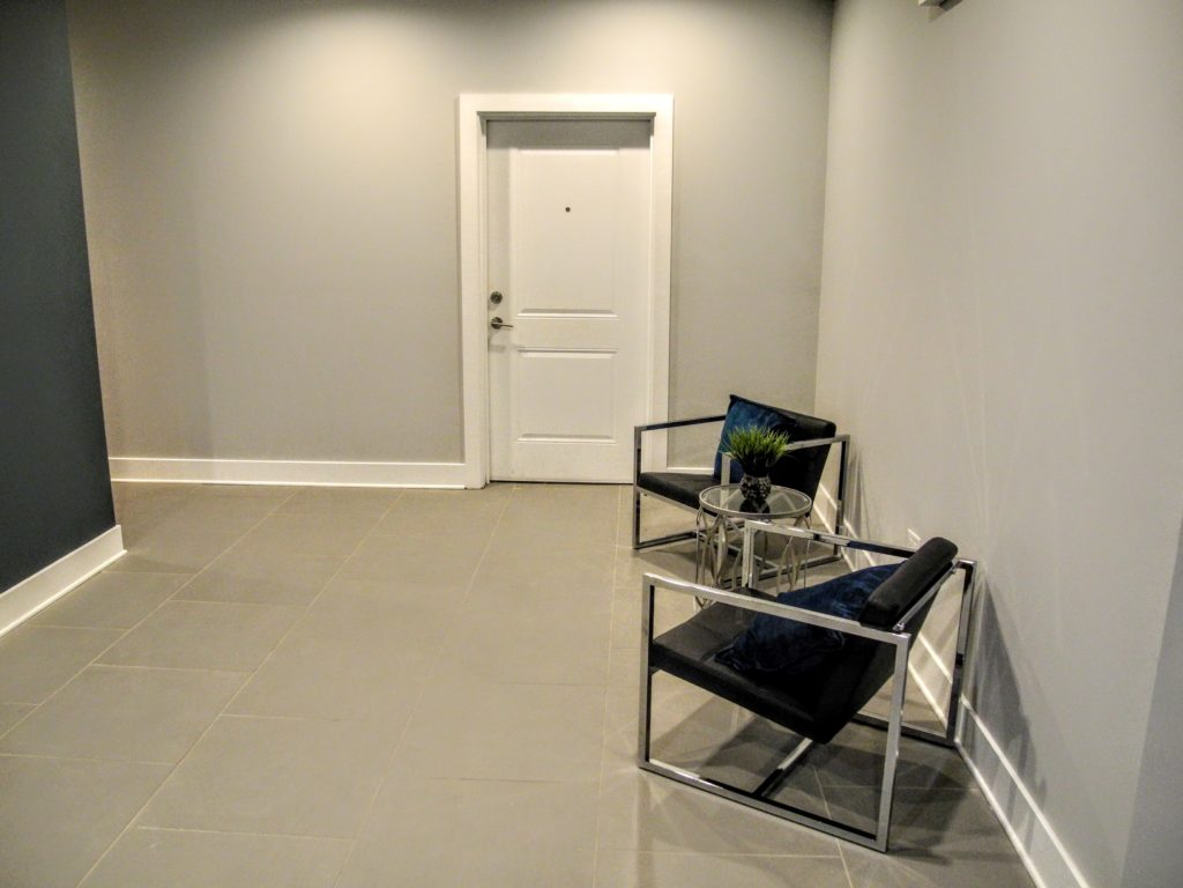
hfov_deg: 79.0
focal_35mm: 21
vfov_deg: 63.4
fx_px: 718
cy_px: 444
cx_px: 592
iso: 400
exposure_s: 1/31
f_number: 2.8
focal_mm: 4.5
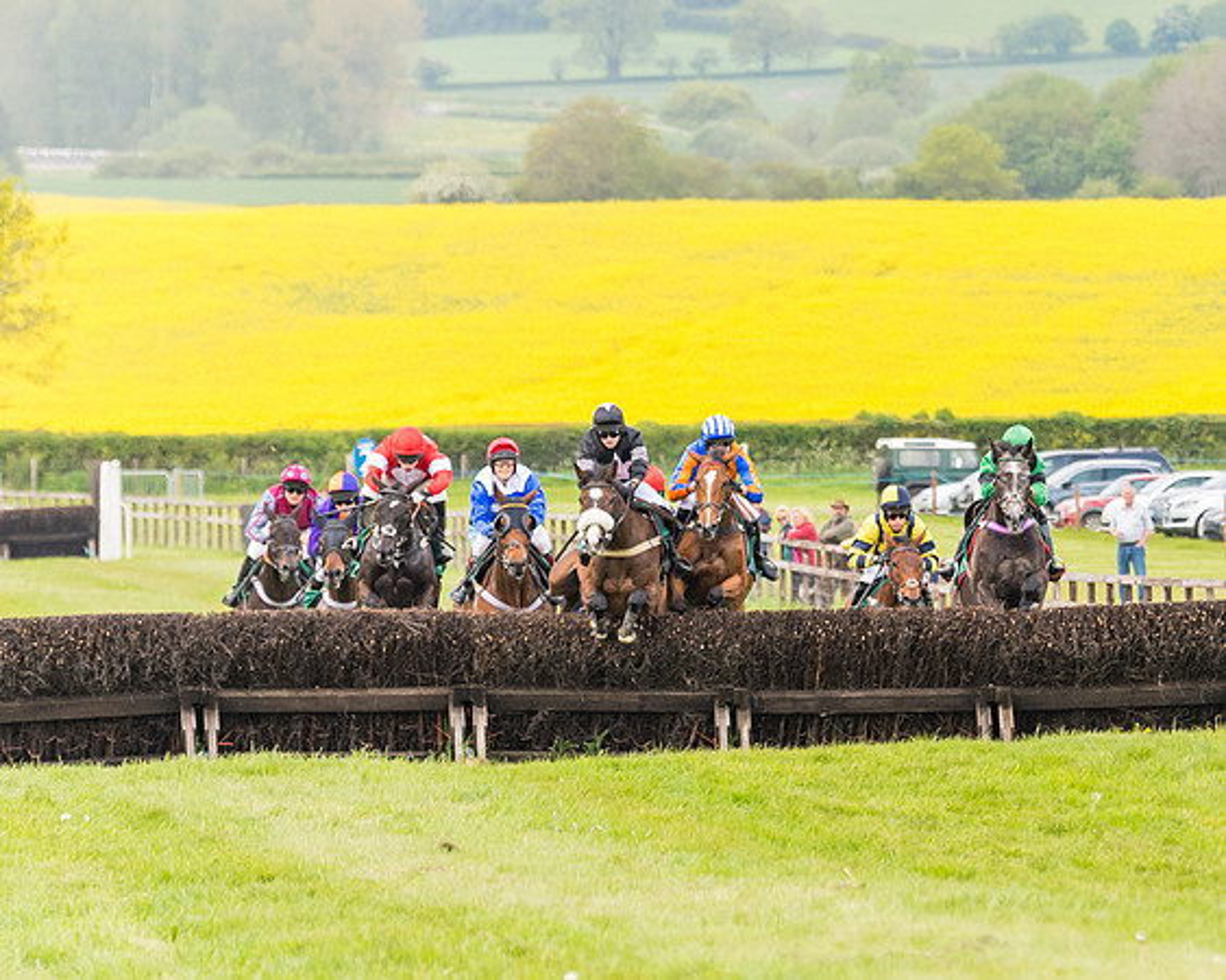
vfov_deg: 3.9
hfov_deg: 4.8
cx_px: 1013
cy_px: 439
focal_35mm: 399
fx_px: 14483
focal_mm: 160
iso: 640
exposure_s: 1/1250
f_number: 4
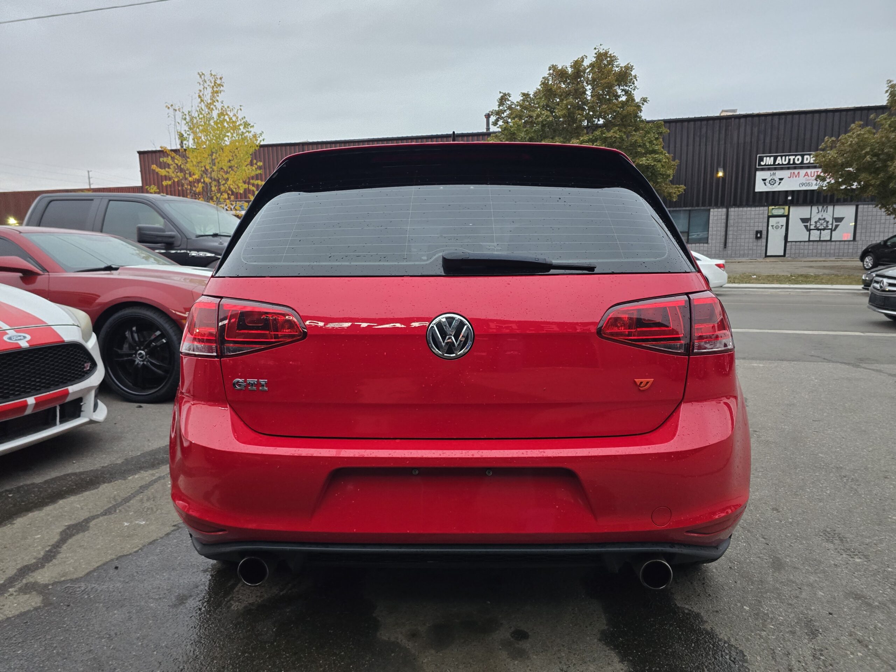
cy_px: 336
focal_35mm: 23
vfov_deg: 58.9
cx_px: 448
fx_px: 595
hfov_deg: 73.9
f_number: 1.7
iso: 500
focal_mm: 6.3
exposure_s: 1/120
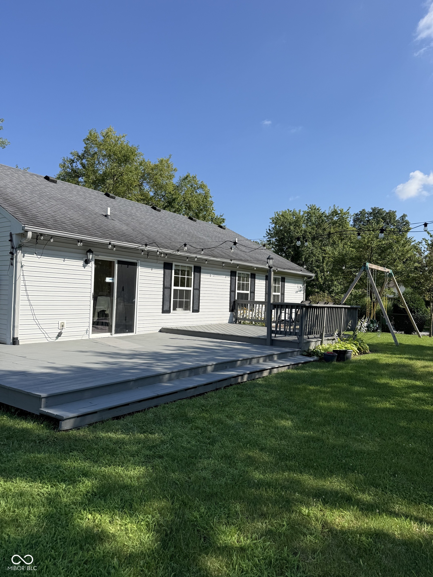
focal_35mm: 24
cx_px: 216
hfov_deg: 56.8
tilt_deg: +0.2
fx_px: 400
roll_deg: -3.0
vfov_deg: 71.6
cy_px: 288
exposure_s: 1/4167
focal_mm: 6.76
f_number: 1.78
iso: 80
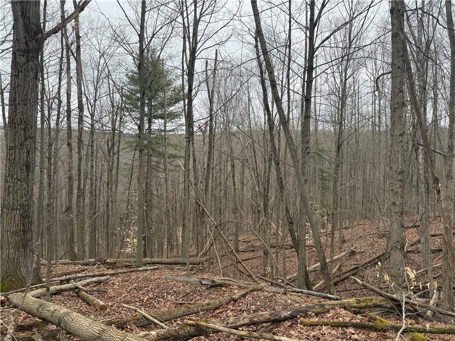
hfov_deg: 71.6
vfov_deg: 56.8
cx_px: 228
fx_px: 315
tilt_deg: -2.8
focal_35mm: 24
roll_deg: -1.5
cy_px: 170
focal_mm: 6.76
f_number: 1.78
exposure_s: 1/535
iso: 80
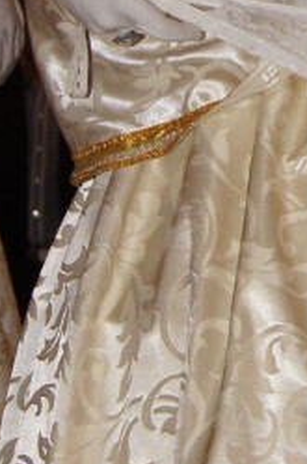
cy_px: -142
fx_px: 2775
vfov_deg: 9.4
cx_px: 544
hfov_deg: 6.2
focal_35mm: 216
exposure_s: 1/60
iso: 800
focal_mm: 35
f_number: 5
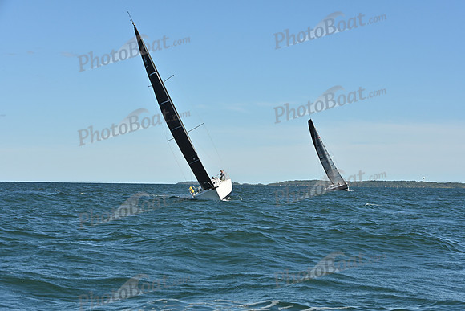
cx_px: 232
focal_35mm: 86
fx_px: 1111
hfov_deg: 23.6
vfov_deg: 15.9
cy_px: 156
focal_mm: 86
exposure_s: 1/1250
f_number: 8
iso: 320
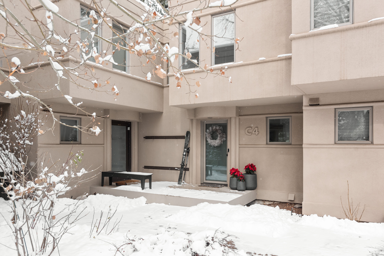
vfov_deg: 49.6
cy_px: 128
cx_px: 192
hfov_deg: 69.4
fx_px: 277
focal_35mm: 26
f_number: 7.1
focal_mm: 26
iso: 640
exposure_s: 1/500
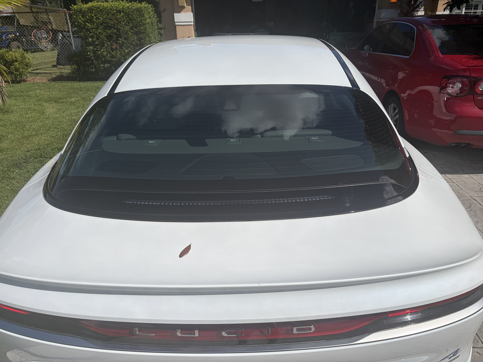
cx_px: 242
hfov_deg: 67.3
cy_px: 181
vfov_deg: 53.1
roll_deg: +1.7
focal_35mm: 26
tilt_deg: -23.6
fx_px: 363
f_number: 1.6
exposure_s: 1/11905
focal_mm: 5.96
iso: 50
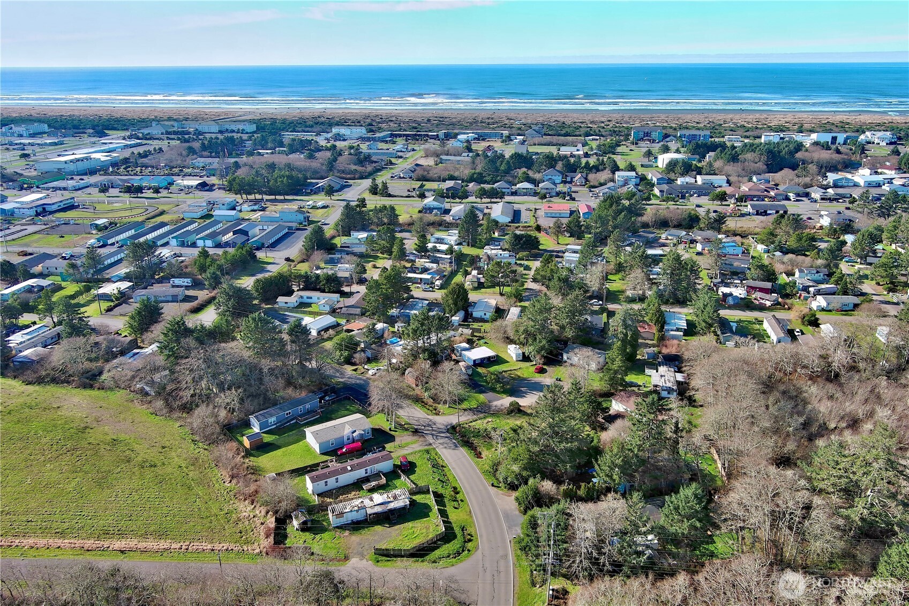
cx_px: 454
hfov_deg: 63.7
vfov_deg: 45.0
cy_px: 303
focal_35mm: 29
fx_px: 732
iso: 100
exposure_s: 1/793
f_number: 2.8
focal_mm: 10.57
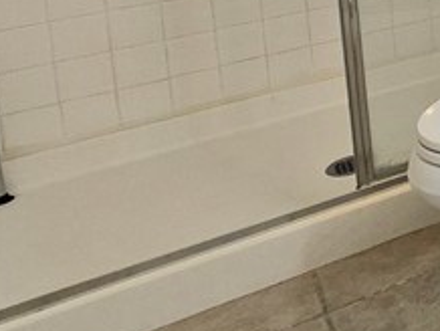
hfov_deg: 18.7
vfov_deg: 20.1
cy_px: -192
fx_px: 776
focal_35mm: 61
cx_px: 894
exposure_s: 1/60.2
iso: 100
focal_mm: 2.2
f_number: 2.2
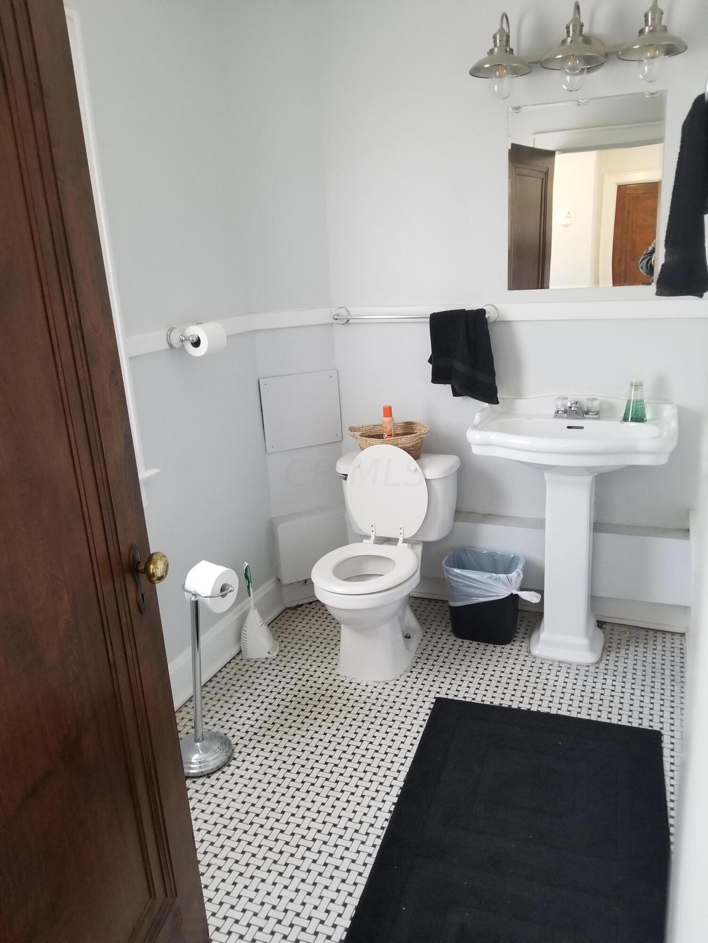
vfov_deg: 67.3
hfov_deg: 53.1
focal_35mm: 26
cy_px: 472
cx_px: 354
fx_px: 709
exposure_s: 1/21
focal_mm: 4.25
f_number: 1.7
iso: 200
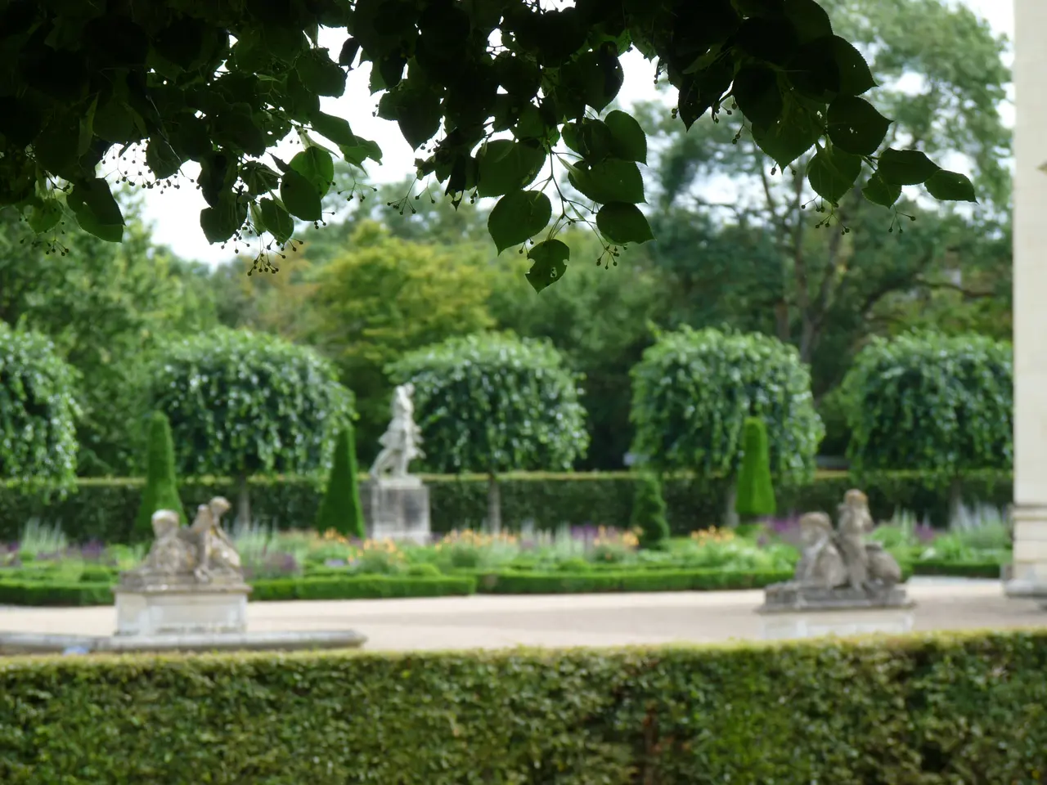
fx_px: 5323
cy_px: 392
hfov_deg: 11.2
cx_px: 524
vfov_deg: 8.4
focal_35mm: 176
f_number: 4.5
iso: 100
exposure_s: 1/250
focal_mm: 31.2
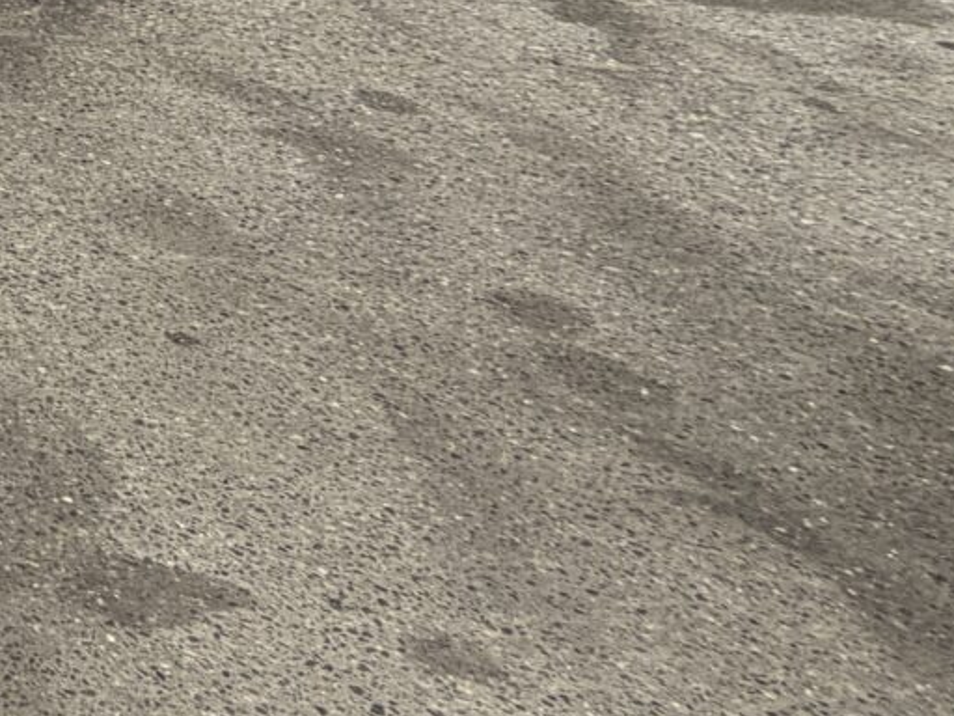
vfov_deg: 18.7
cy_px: -343
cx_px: -1256
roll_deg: -0.8
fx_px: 1929
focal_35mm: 70
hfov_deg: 15.8
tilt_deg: -14.9
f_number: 2.2
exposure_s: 1/770
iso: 25
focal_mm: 2.22
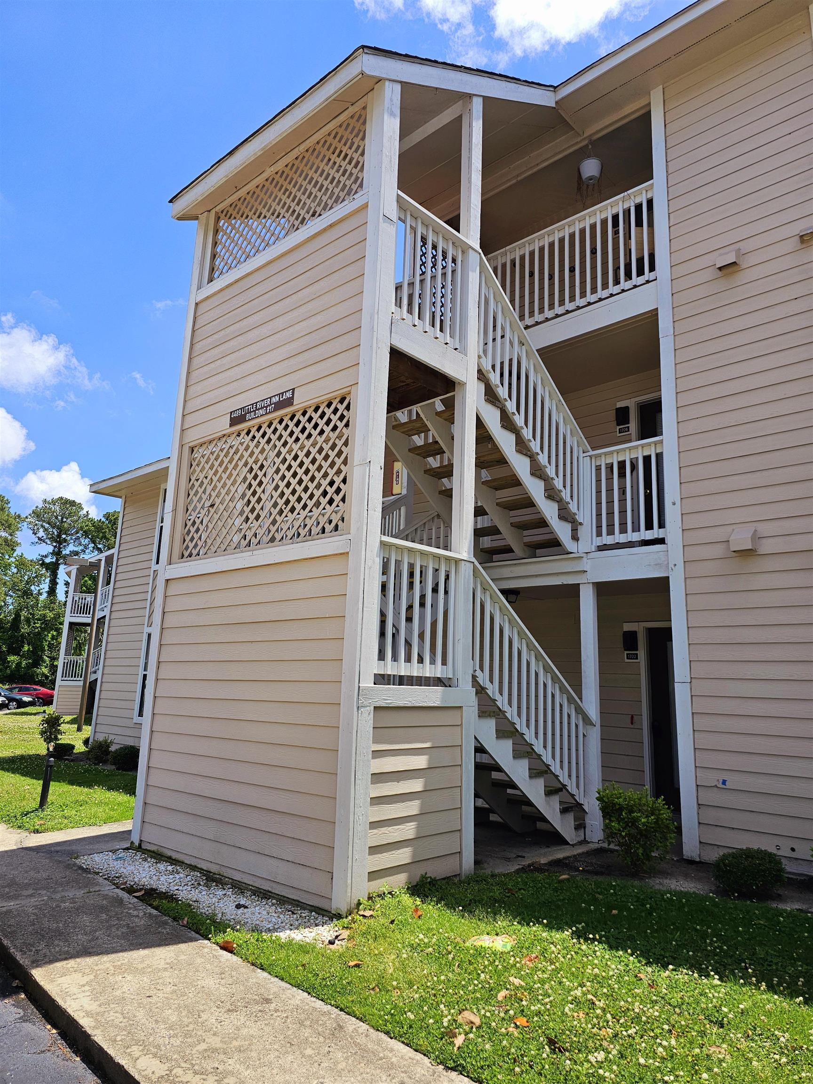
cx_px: 406
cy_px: 542
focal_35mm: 23
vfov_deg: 73.9
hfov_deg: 58.9
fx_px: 720
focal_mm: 6.3
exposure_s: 1/2000
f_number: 1.7
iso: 40
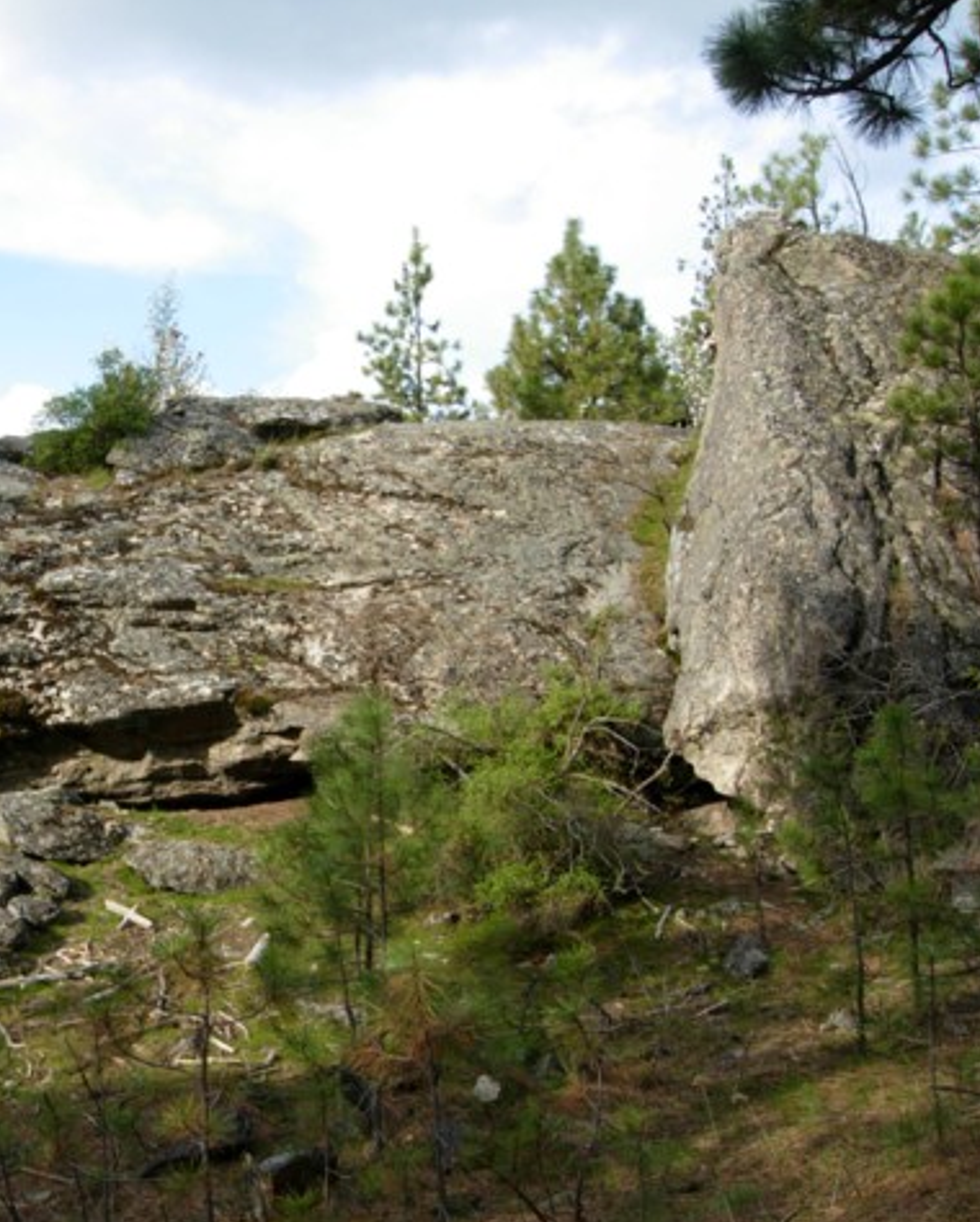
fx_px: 1738
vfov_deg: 38.7
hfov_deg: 30.5
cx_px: 155
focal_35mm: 48
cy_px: 621
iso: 50
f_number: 6.8
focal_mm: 7.5
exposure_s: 1/85.4
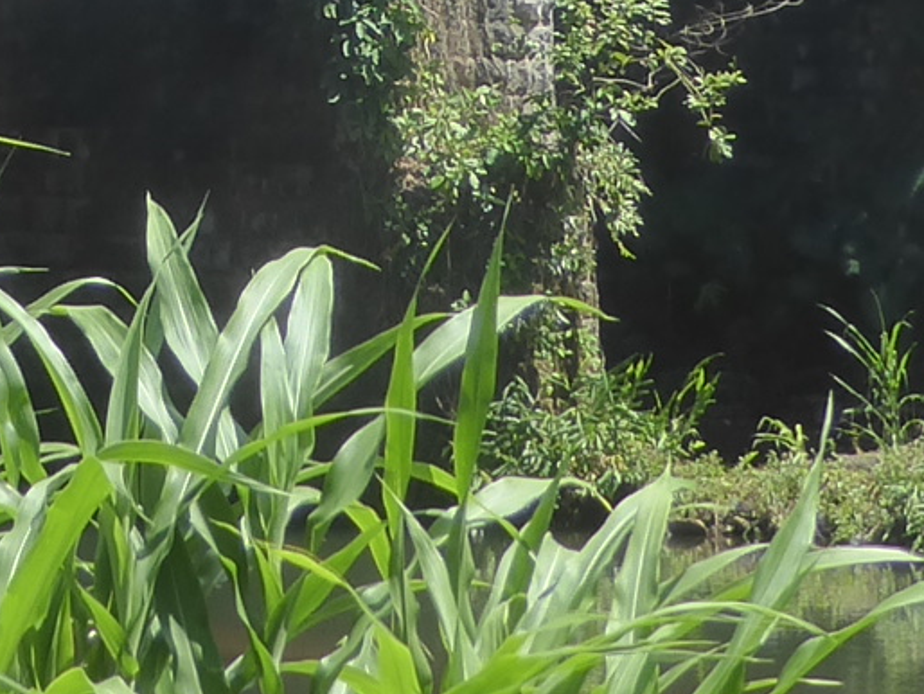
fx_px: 6516
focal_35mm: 244
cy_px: -336
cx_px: -54
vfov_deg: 6.0
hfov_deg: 8.1
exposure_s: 1/640
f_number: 4
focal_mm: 8.4
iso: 160
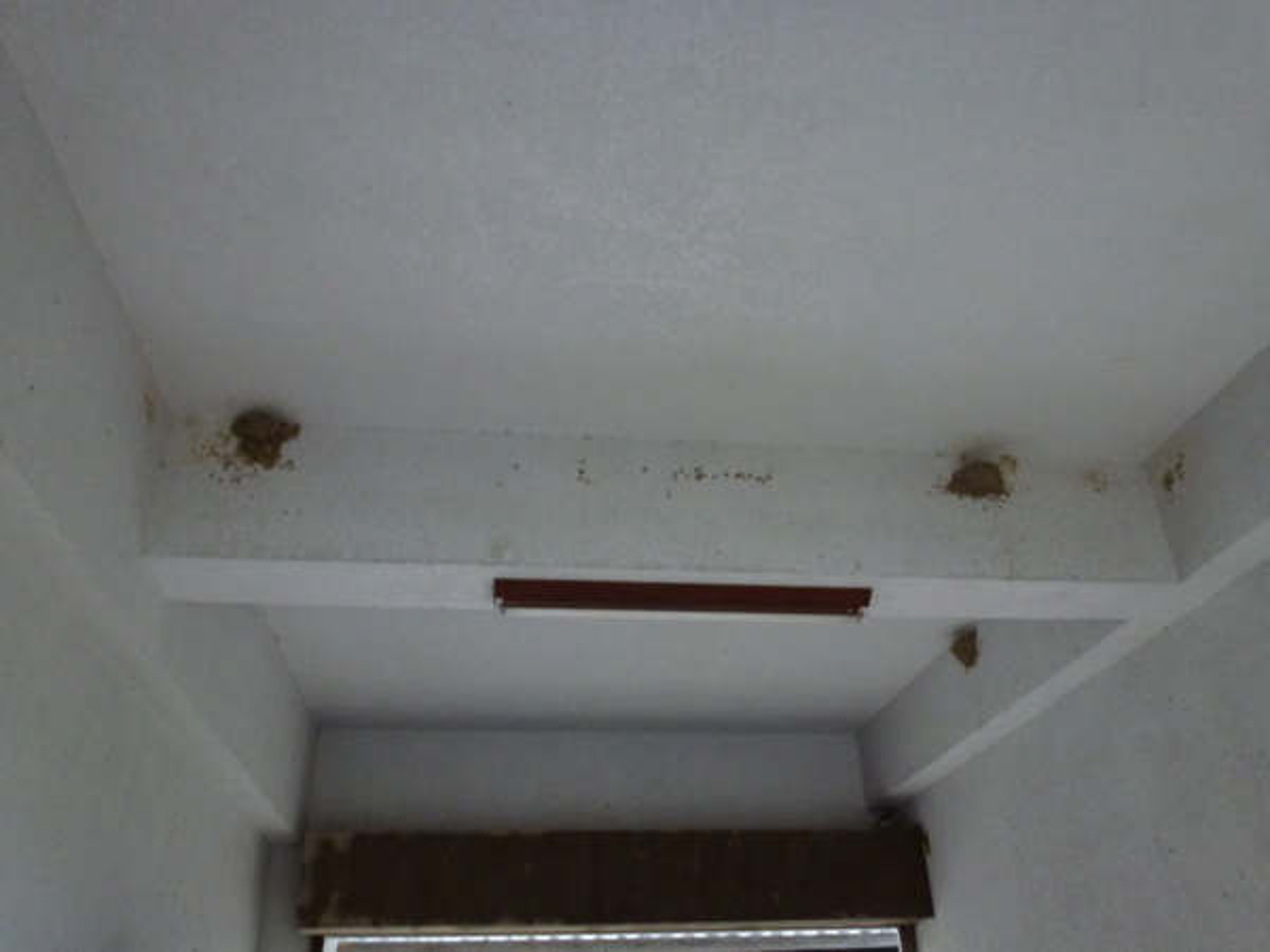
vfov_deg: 51.4
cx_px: 635
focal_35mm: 27
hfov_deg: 65.3
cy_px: 476
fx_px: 991
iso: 400
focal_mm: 4.7
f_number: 3.4
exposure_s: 1/30
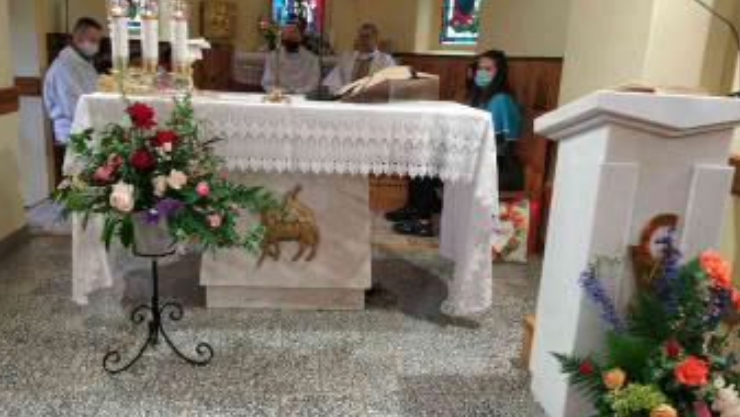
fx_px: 609
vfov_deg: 37.8
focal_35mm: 31
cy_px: 222
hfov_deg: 62.6
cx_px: 351
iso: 320
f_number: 1.9
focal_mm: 3.94
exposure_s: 1/25
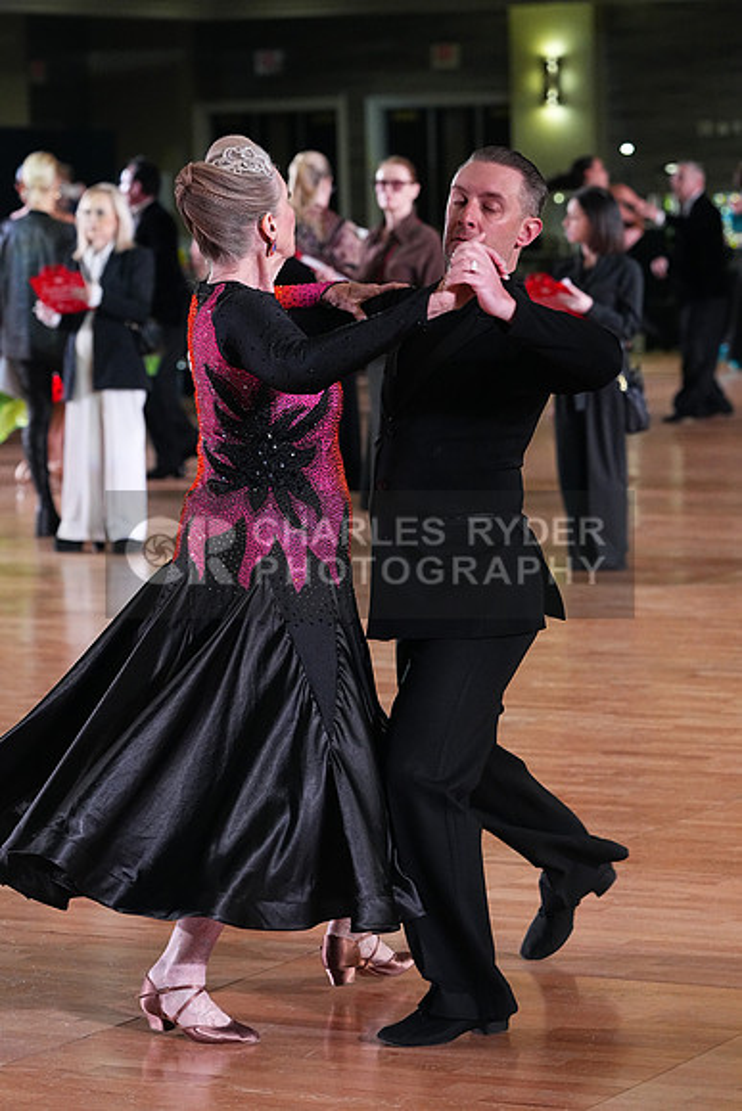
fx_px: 3862
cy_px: 556
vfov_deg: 16.4
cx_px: 371
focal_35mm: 125
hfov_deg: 11.0
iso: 6400
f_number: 5
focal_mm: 125
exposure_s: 1/400
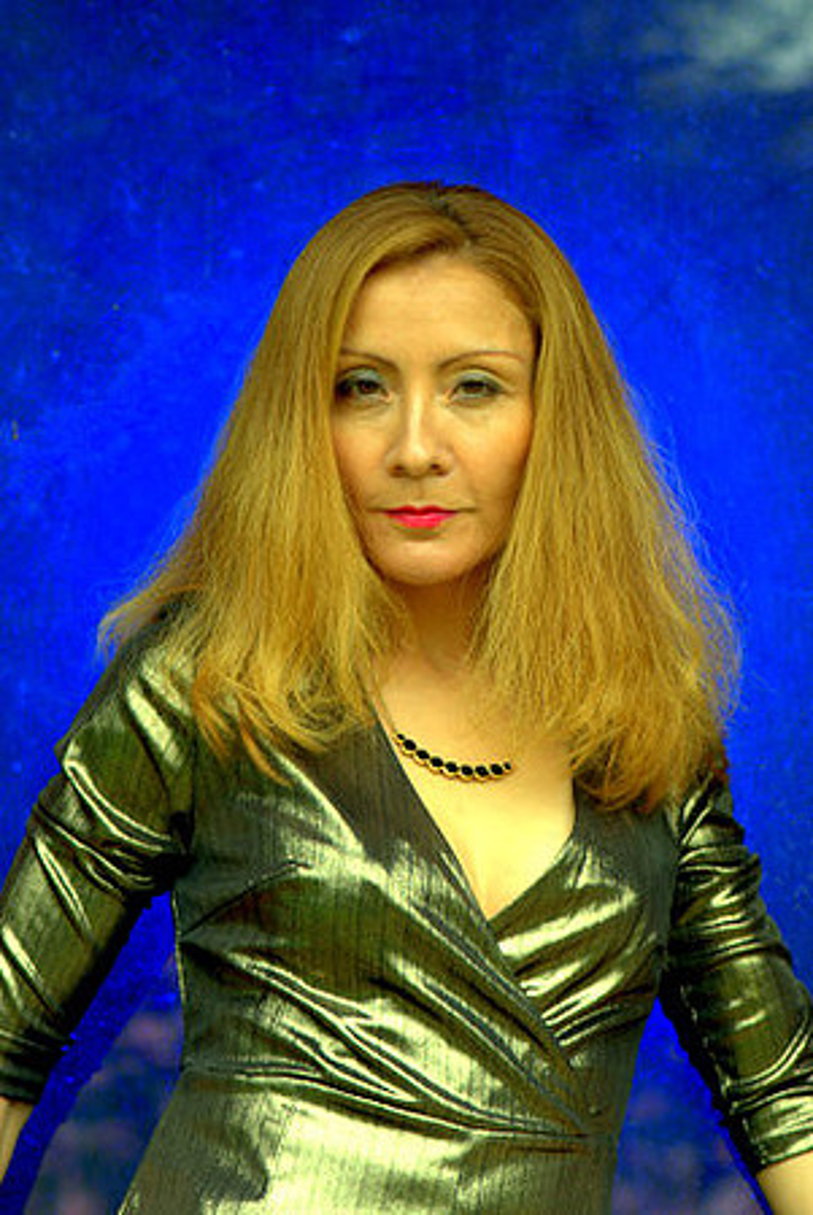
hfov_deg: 9.2
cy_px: 608
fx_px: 5069
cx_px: 406
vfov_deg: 13.7
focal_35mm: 150
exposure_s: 1/125
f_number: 4
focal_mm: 100
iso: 100
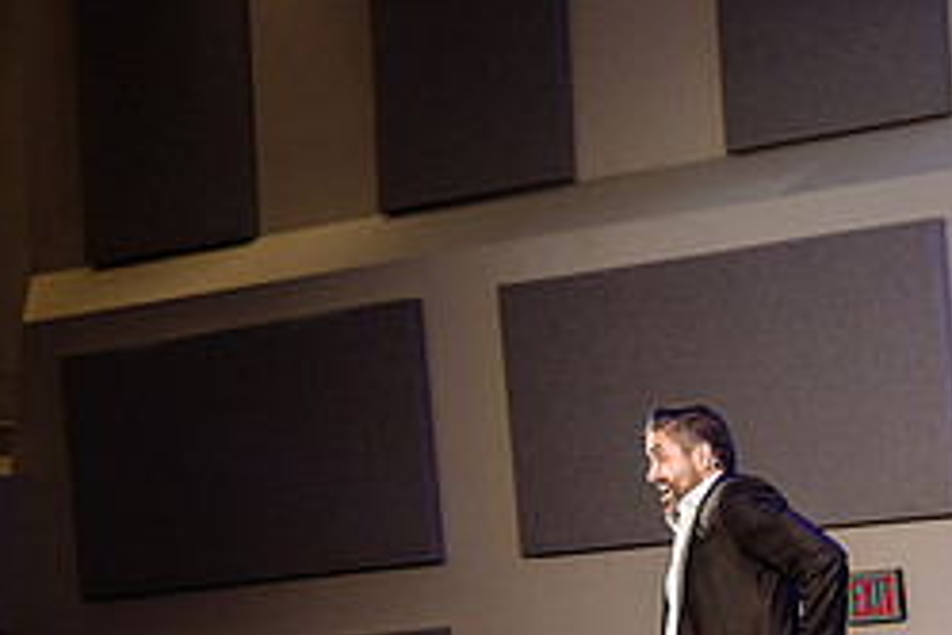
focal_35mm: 124
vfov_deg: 11.0
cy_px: 414
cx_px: 1013
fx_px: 3279
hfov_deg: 16.1
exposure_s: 1/320
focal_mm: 52
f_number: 2.8
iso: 1600
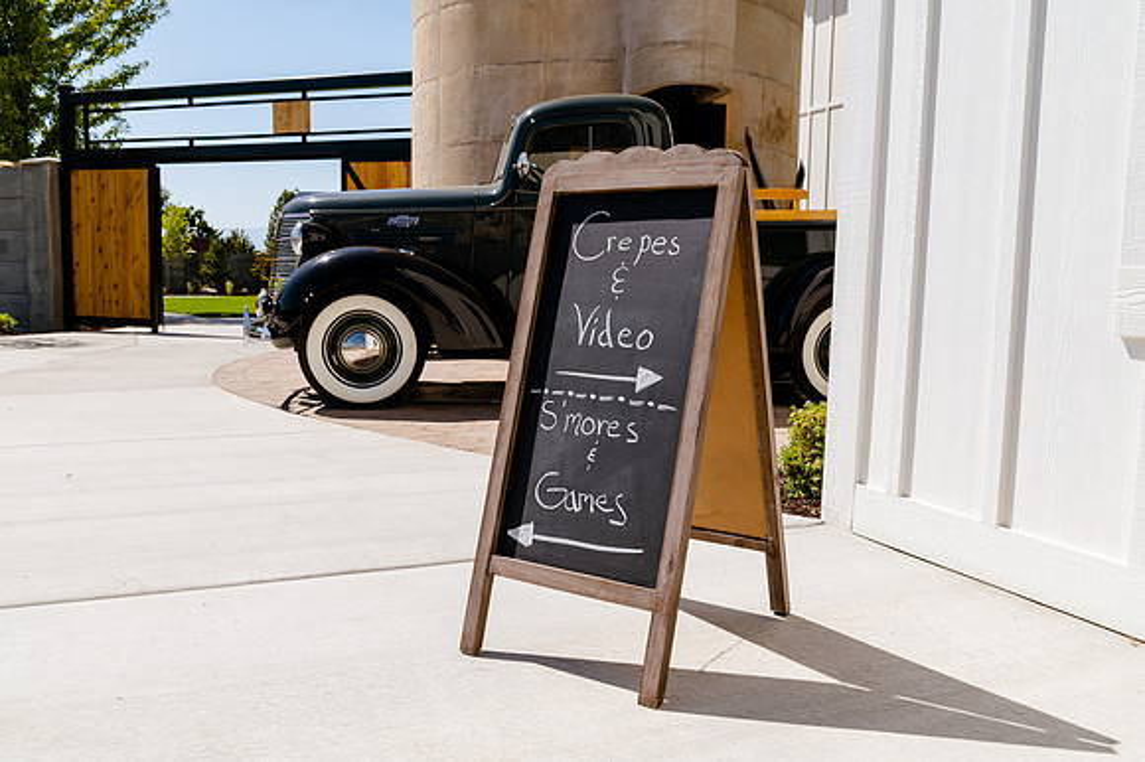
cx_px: 563
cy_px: 381
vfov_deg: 41.1
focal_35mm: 32
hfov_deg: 58.8
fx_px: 1016
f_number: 10
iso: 100
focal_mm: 31
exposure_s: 1/200
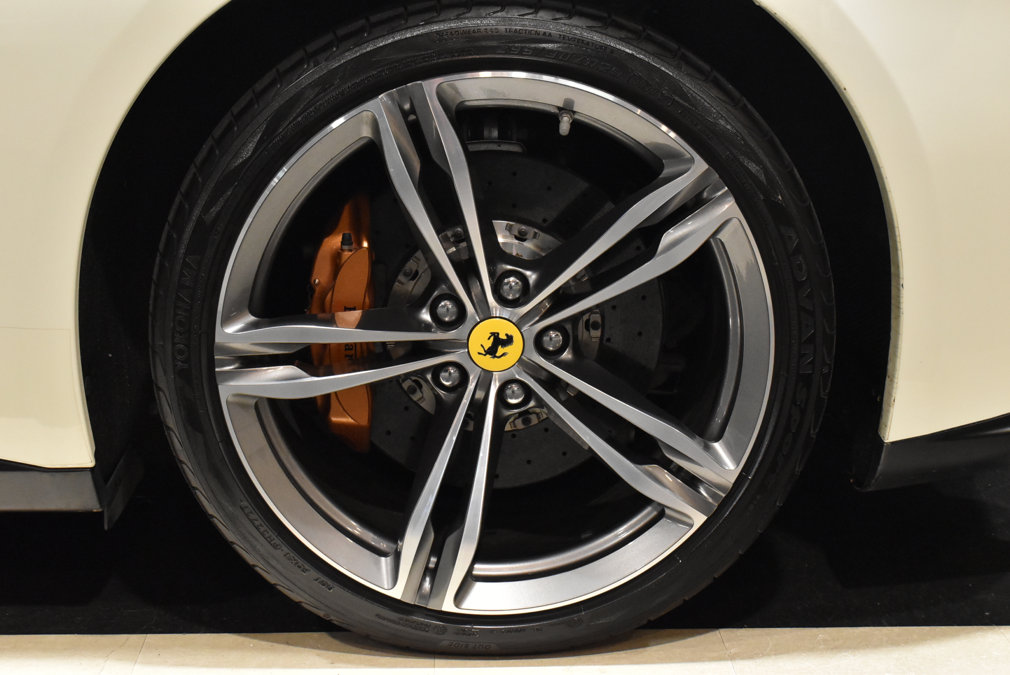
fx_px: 1600
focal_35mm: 57
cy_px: 338
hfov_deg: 35.0
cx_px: 505
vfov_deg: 23.8
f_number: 8
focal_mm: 38
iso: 4000
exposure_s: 1/60
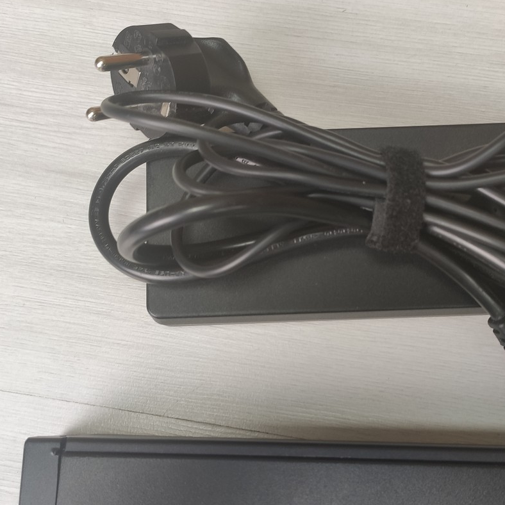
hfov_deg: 39.9
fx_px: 693
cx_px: 298
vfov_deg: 40.0
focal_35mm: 42
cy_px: 283
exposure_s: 1/50
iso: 160
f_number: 1.75
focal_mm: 4.77
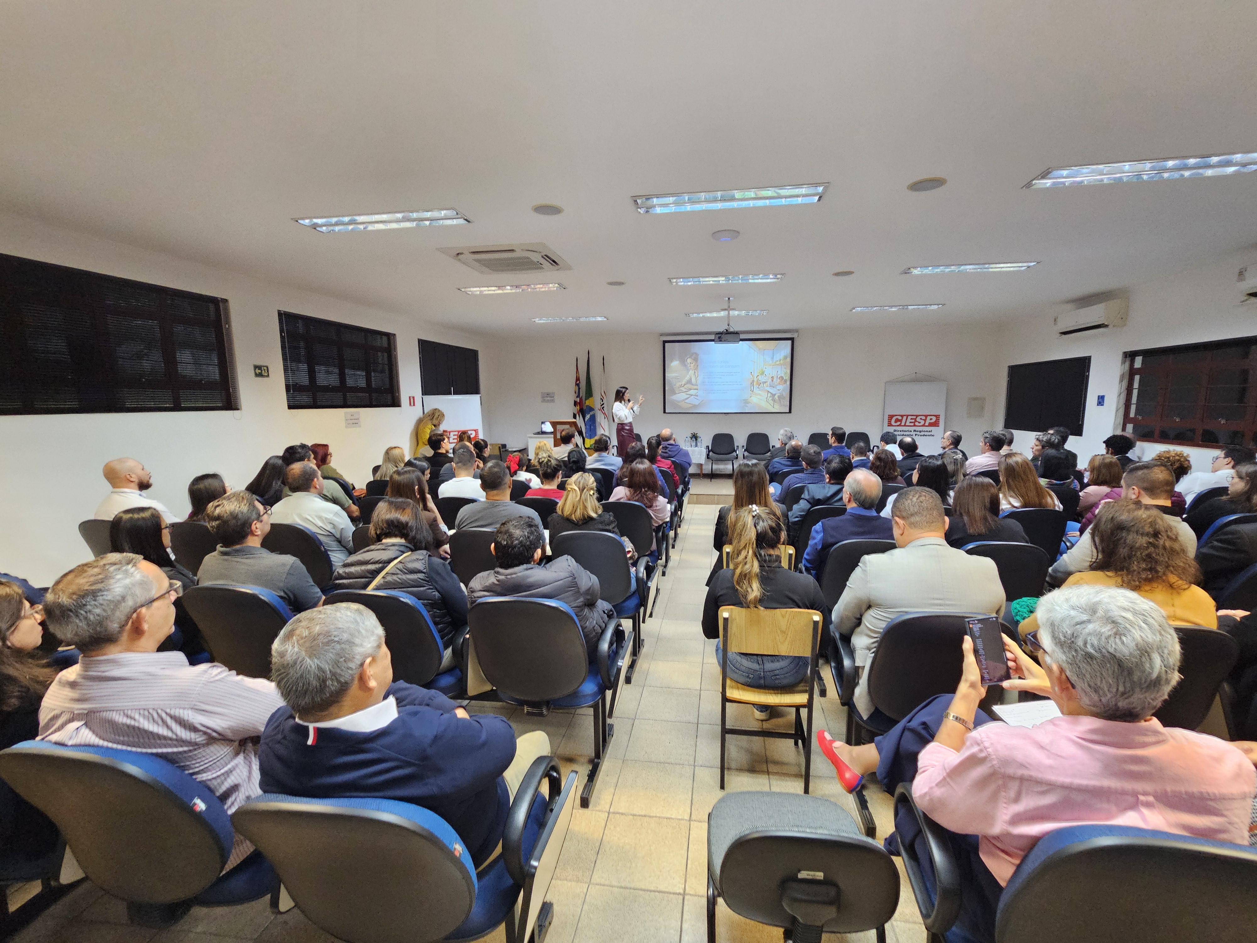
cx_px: 628
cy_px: 472
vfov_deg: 89.9
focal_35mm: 13
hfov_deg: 106.2
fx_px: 472
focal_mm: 2.2
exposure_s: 1/30
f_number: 2.2
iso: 320
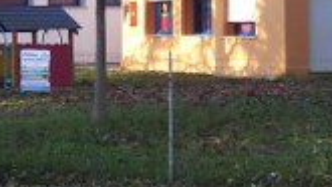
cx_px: 62
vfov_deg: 8.0
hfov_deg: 14.1
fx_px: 1339
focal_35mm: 152
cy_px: 0
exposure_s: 1/500
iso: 80
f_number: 2.7
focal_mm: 6
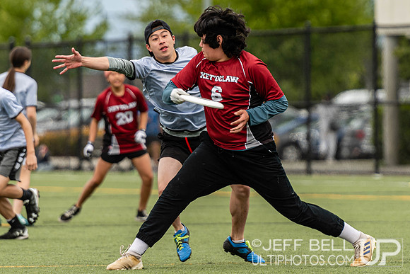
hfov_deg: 4.2
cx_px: 263
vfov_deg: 2.8
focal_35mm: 493
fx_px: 5612
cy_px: 112
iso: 100
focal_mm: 200
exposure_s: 1/1000
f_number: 2.8
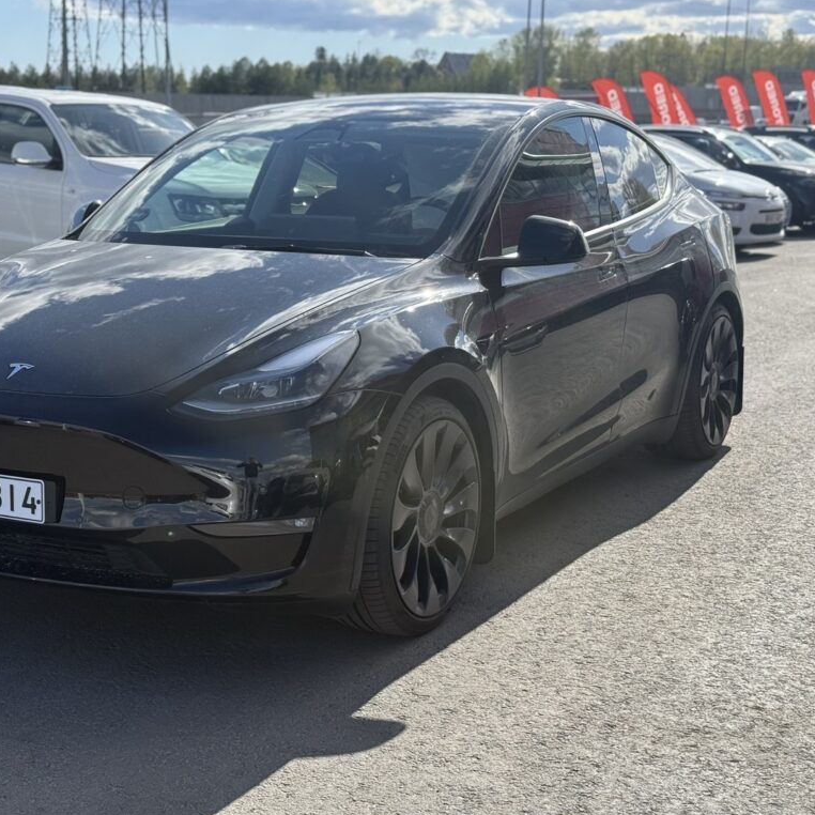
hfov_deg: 29.9
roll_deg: -1.0
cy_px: 408
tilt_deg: -11.4
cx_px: 302
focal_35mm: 57
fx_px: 1518
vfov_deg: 30.0
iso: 100
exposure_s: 1/4329
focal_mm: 6.76
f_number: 1.78
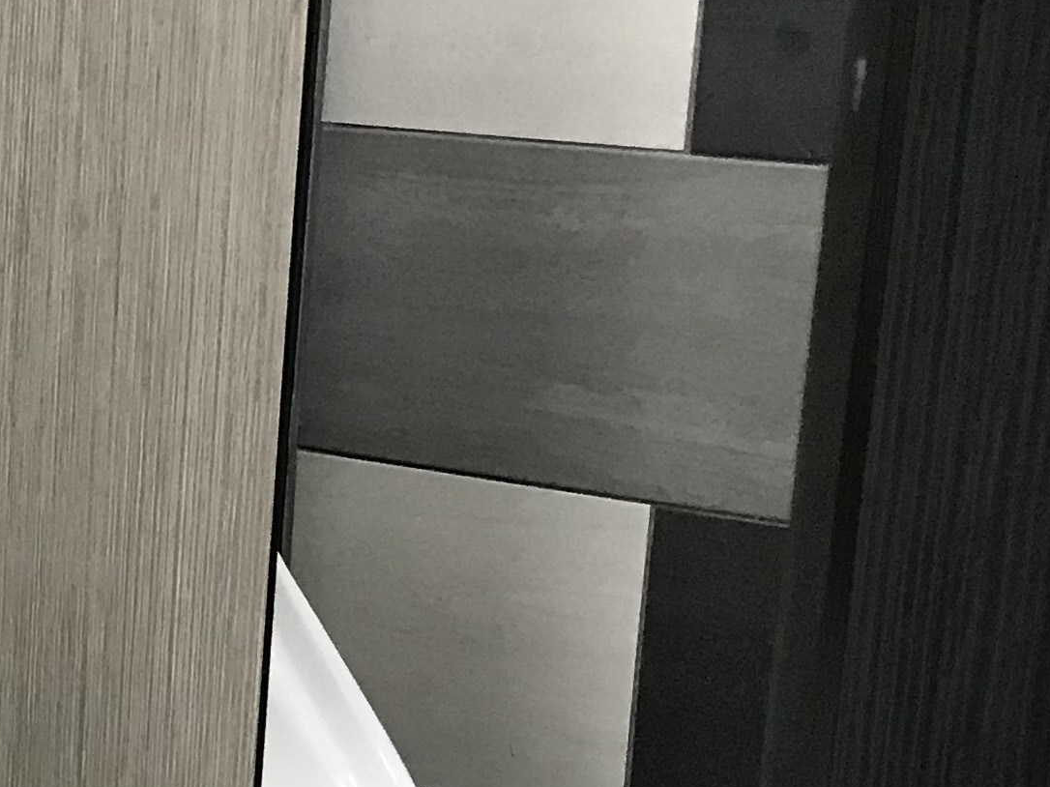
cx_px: -819
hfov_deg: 16.1
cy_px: 452
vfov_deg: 14.2
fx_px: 3154
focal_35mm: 104
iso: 40
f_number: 1.8
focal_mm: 3.99
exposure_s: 1/25
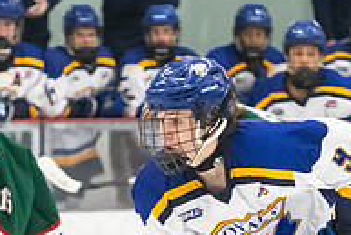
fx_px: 5366
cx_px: 218
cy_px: 475
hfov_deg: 3.7
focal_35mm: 550
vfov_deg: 2.5
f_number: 2.8
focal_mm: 112
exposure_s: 1/800
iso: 4000
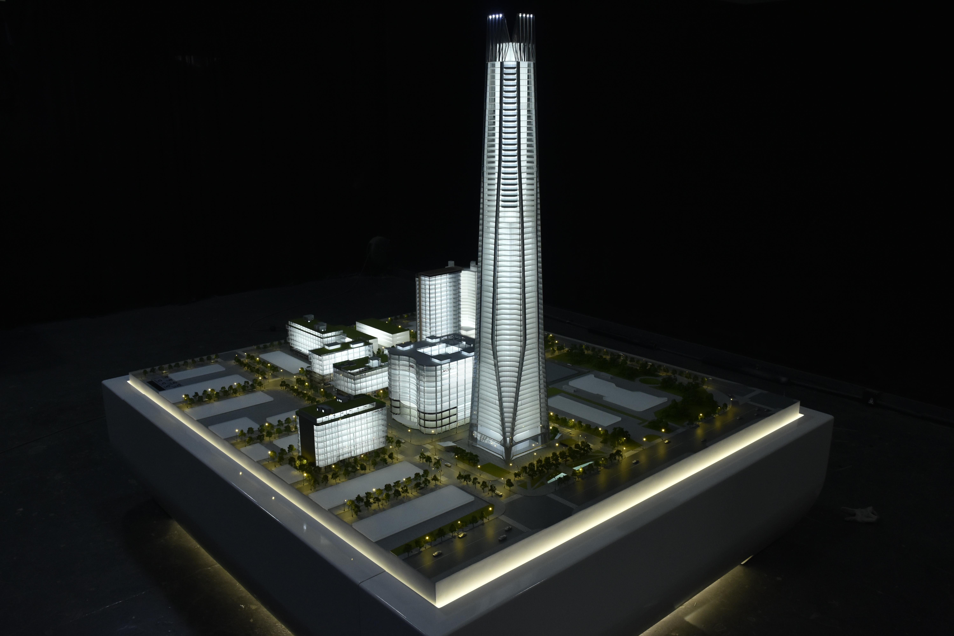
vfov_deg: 43.6
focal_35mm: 30
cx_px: 477
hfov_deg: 61.9
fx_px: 795
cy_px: 318
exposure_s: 1/200
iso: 800
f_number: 5.6
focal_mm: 20
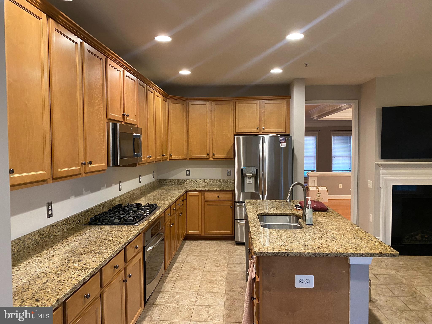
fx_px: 324
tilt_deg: -1.3
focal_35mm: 26
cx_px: 216
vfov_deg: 53.1
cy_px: 162
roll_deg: +0.2
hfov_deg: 67.3
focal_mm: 4.25
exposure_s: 1/60
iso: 400
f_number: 1.8
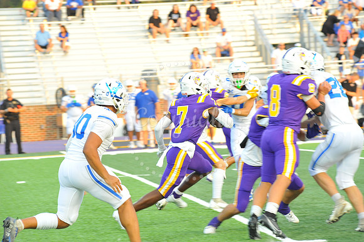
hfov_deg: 10.3
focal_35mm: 200
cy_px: 121
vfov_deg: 6.9
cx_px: 182
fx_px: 2021
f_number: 8
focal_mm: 200
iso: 2000
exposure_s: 1/250
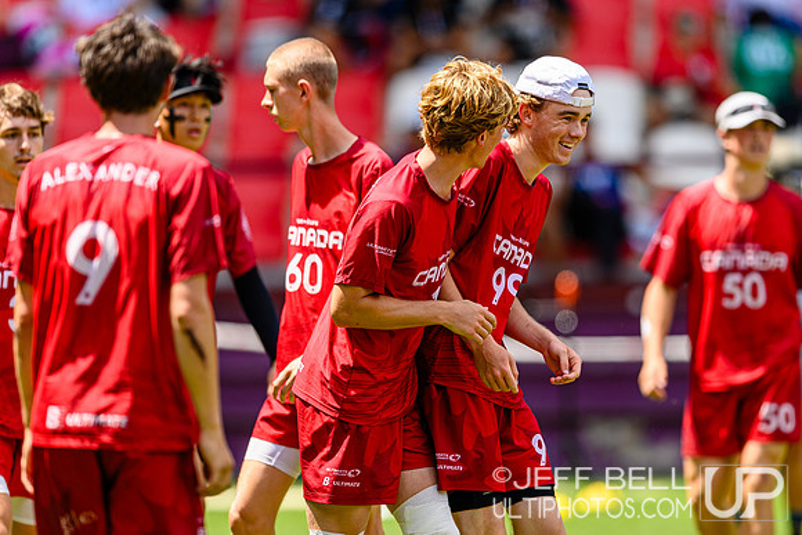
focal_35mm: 524
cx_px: 455
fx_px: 11685
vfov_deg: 2.6
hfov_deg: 3.9
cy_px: 262
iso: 200
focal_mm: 400
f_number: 3.2
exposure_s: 1/1250
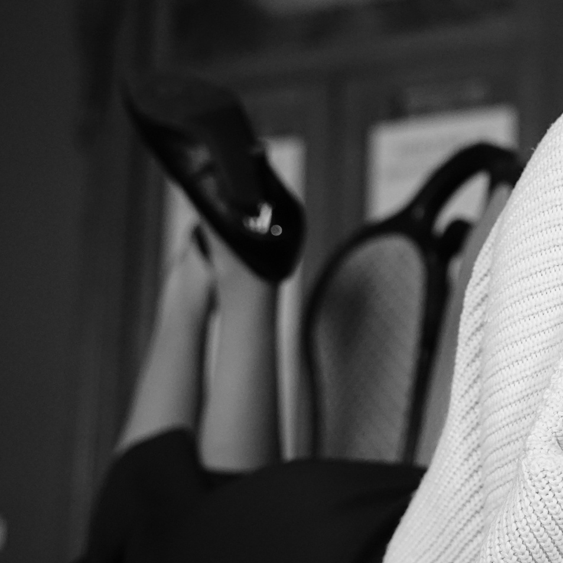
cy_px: 248
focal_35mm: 90
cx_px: 596
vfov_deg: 19.4
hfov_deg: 18.7
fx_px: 1650
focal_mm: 39.3
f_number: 2.8
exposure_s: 1/160
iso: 5000
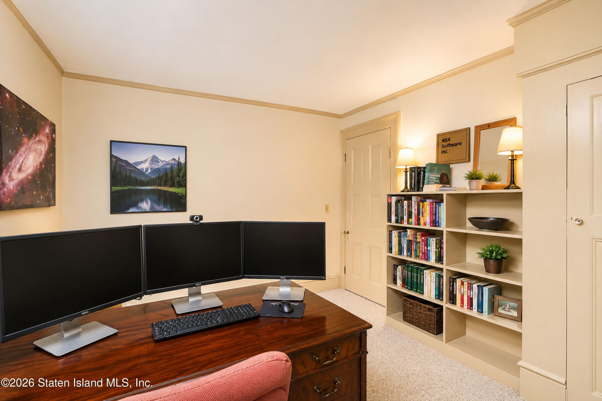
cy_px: 200
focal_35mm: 16
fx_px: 268
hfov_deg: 96.7
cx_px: 301
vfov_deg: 73.8
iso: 64
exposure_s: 1/13
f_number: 4
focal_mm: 16
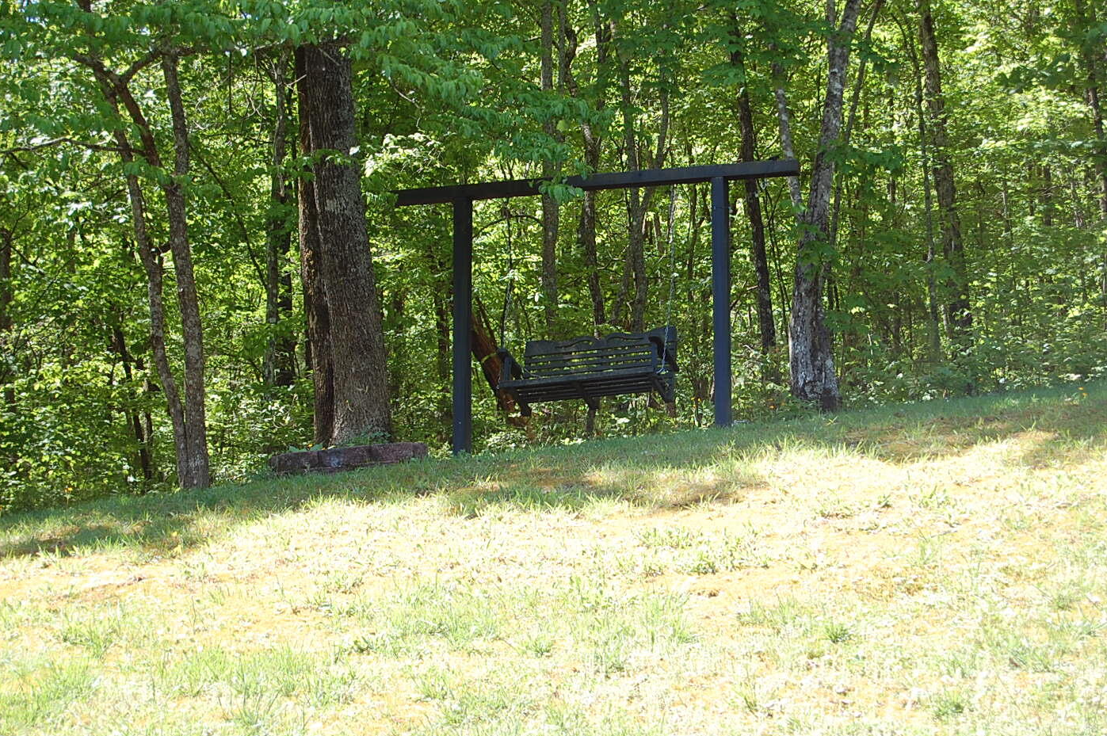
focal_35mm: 84
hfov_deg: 24.2
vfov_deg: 16.2
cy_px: 352
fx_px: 2581
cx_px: 589
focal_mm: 52
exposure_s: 1/125
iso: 200
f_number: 5.6
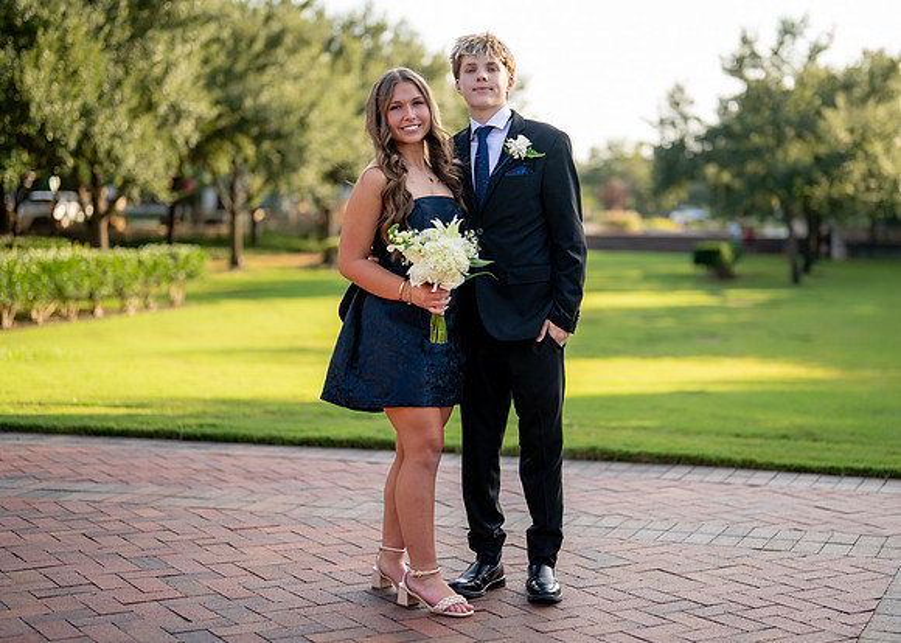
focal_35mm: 61
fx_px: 1571
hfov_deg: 31.9
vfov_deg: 23.1
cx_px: 524
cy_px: 313
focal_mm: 50
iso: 200
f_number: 1.2
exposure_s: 1/2500
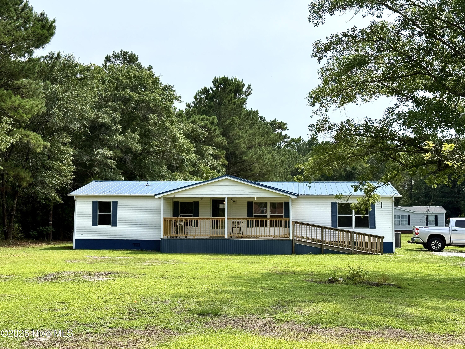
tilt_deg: +4.5
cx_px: 232
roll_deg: +0.9
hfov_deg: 39.7
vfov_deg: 30.3
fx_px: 645
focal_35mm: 48
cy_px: 174
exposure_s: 1/4098
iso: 64
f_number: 1.78
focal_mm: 6.76
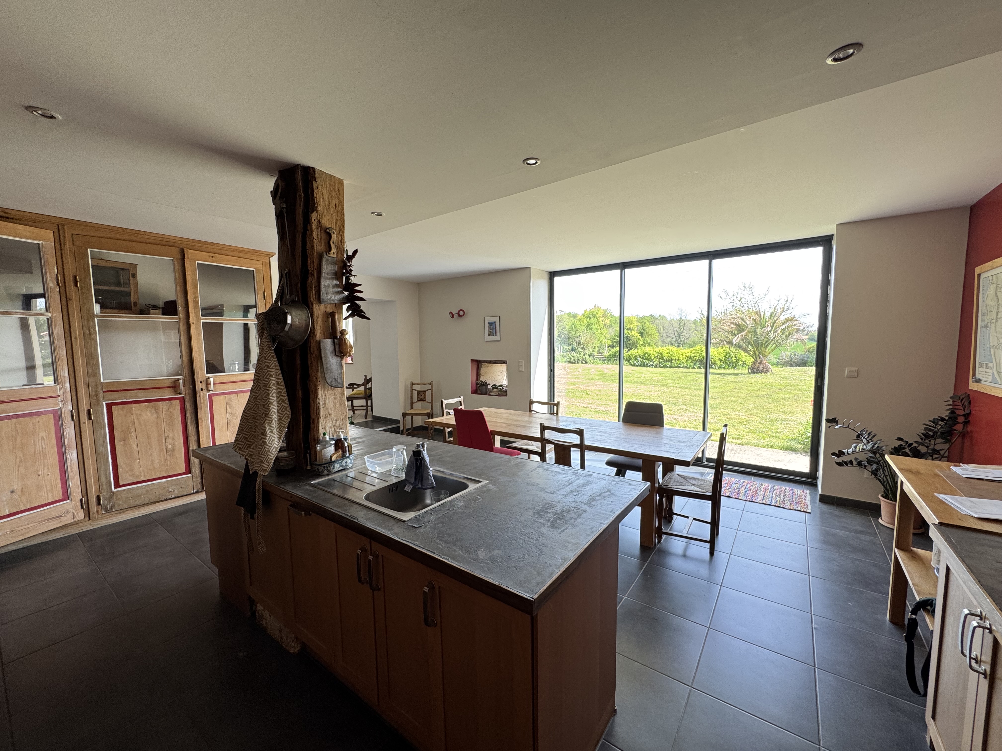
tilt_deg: -4.5
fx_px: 405
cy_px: 376
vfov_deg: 85.7
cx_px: 501
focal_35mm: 14
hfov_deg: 102.1
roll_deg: +0.9
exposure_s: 1/99
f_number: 2.2
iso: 125
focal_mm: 2.22
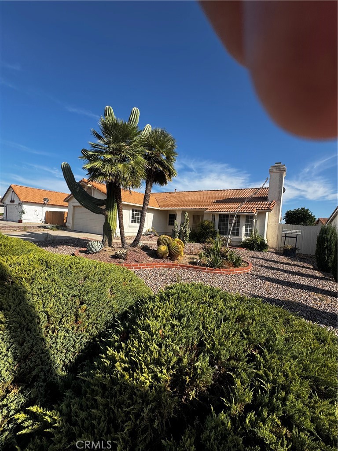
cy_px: 226
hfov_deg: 85.7
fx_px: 182
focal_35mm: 14
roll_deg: -4.6
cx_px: 169
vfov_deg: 102.1
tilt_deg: -0.7
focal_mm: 2.22
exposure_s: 1/1672
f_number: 2.2
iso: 50
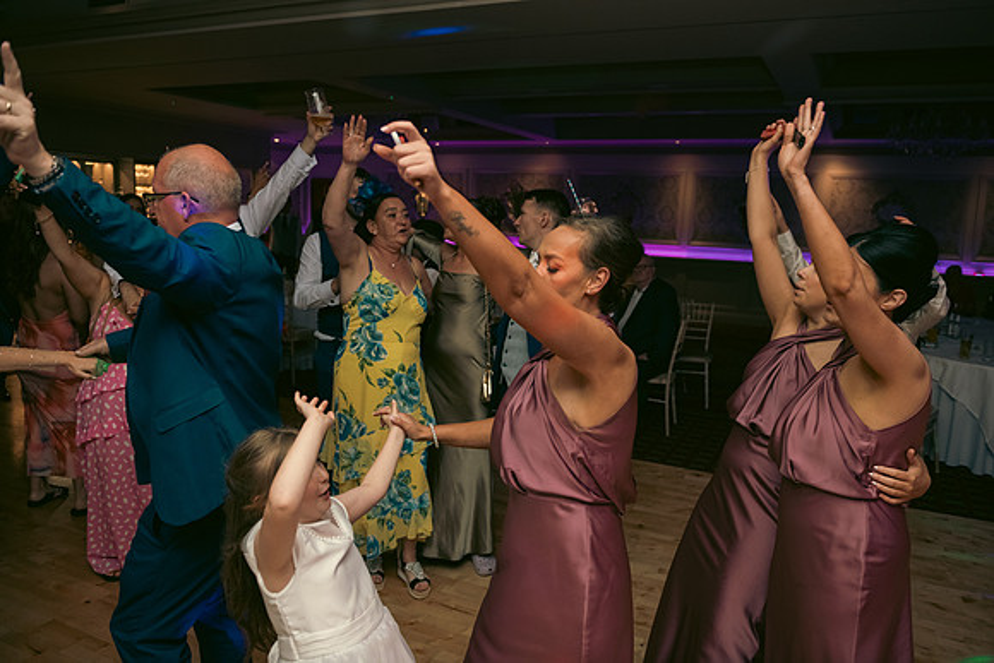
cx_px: 497
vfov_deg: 48.0
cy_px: 332
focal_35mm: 27
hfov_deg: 67.4
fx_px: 746
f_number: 3.5
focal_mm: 27
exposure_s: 1/160
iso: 800
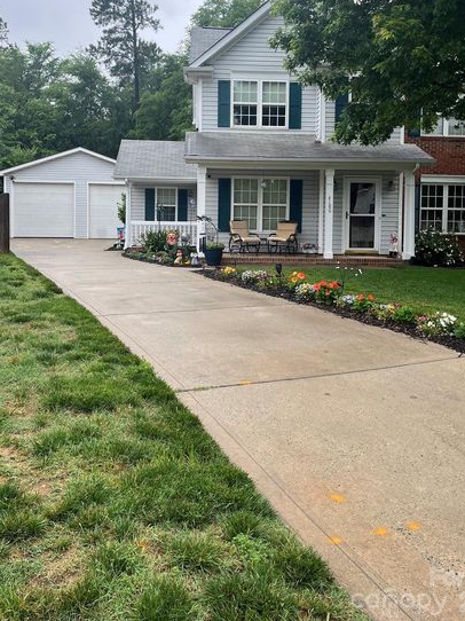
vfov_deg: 56.3
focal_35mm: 32
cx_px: 232
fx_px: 574
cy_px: 240
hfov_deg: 44.1
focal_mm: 5.1
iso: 50
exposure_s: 1/129
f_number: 1.6
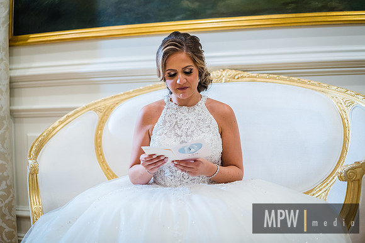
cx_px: 182
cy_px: 122
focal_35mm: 55
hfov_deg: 36.2
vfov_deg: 24.6
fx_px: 558
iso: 1000
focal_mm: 55
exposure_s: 1/160
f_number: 2
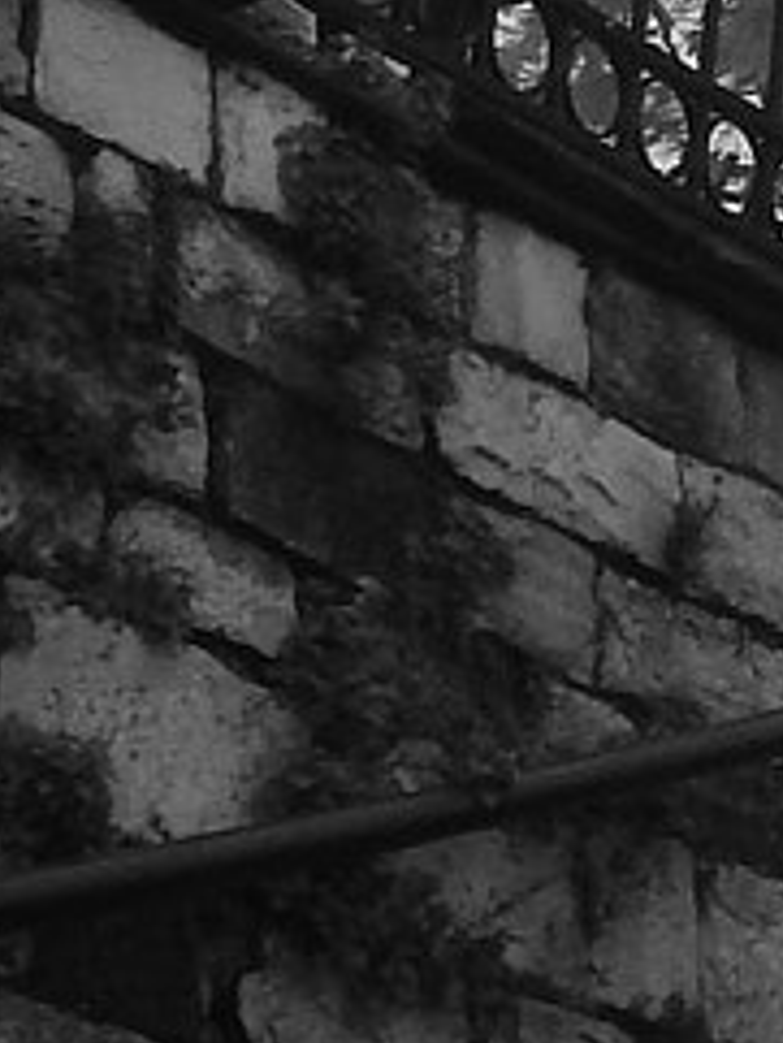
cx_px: 2461
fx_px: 5002
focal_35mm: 166
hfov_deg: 7.7
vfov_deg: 11.7
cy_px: -186
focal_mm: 4.5
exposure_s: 1/400
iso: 125
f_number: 3.1
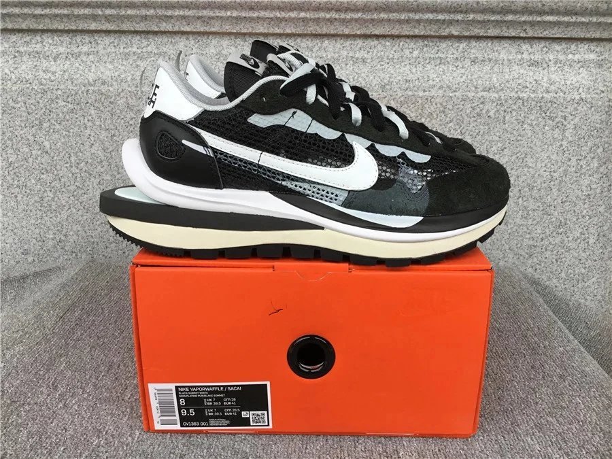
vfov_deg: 45.4
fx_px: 548
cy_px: 230
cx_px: 306
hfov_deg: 58.4
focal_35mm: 31
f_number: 2.4
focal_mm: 3.3
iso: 25
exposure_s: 1/162
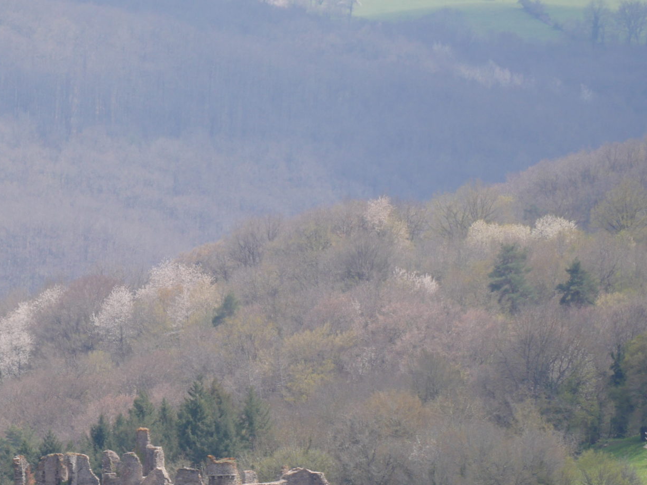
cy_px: 470
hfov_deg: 3.4
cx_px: 131
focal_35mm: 586
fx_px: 10952
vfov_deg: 2.5
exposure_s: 1/640
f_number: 5.6
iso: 200
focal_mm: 140
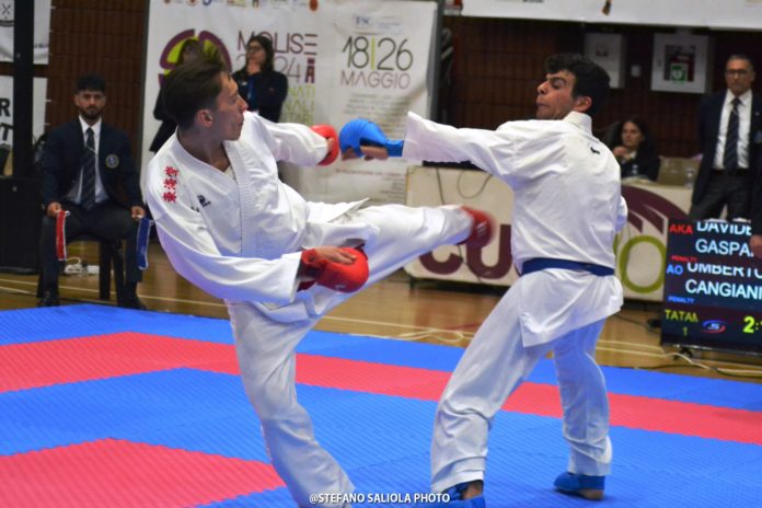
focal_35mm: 105
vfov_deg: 13.0
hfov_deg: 19.5
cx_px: 381
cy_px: 254
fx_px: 2222
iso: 3200
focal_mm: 70
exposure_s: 1/400
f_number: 4
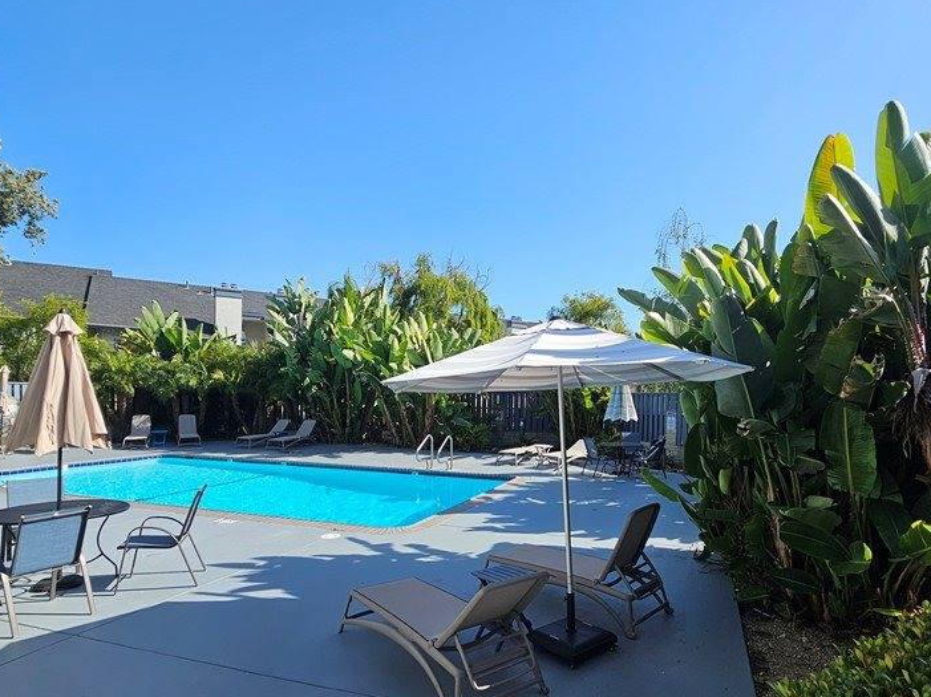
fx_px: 511
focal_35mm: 19
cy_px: 410
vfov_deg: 68.1
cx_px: 517
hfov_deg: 84.4
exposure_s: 1/1505
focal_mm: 2.2
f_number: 2.2
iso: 50
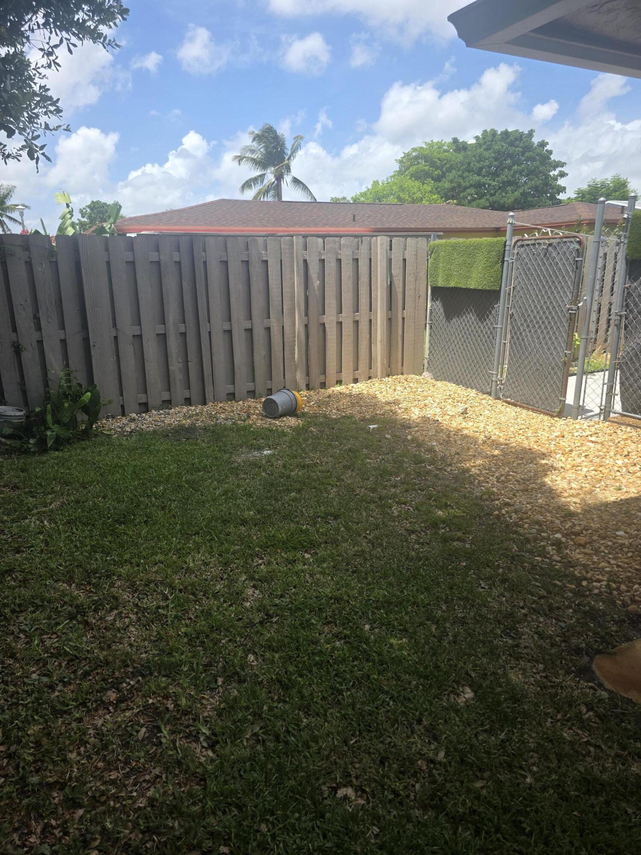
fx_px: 568
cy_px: 428
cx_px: 320
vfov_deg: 73.9
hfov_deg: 58.9
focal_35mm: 23
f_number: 1.7
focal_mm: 6.3
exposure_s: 1/3042
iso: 80
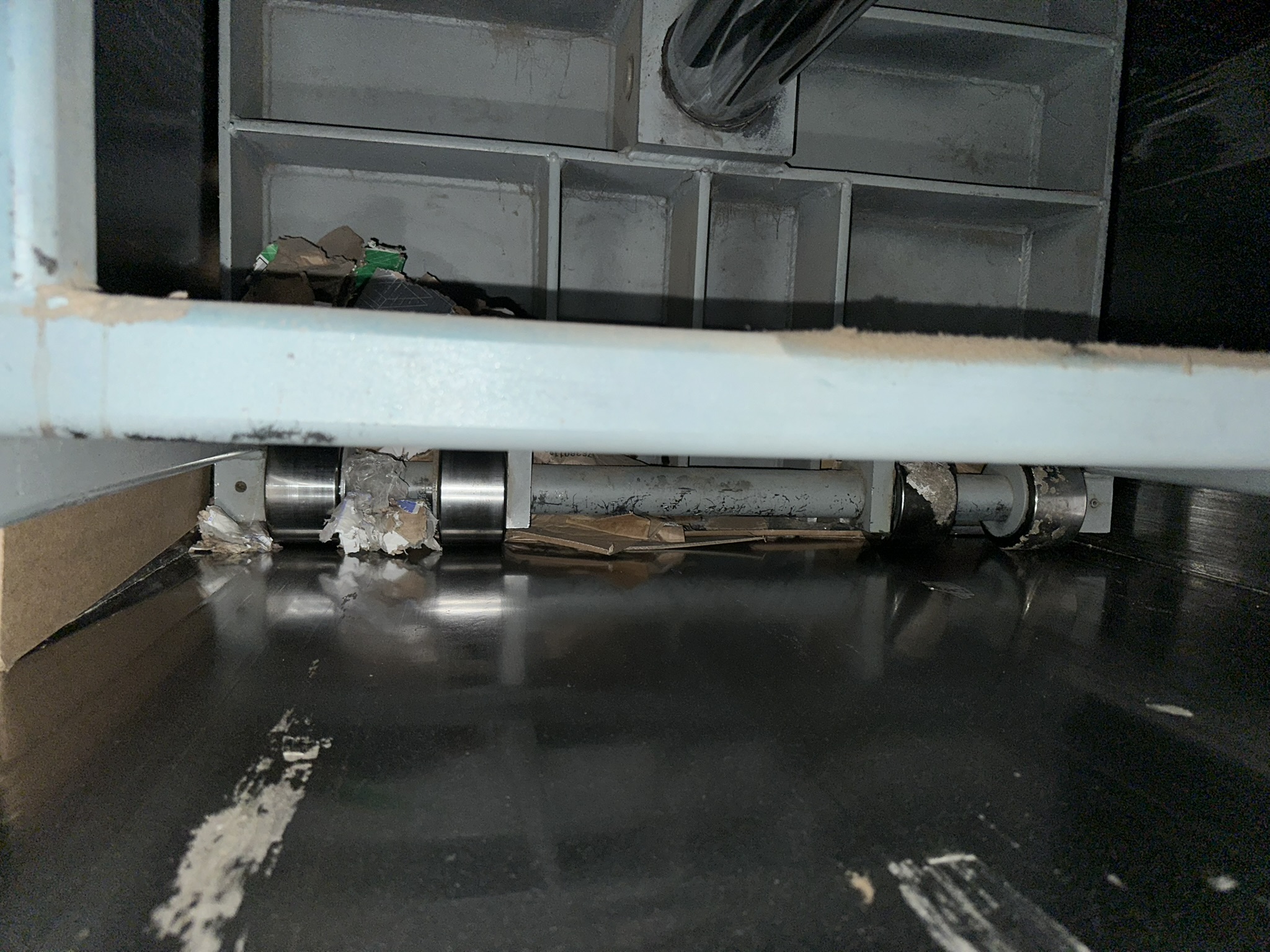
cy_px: 476
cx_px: 635
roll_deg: -2.3
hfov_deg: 71.6
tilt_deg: -5.0
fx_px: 881
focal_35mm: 24
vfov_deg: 56.8
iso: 64
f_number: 1.78
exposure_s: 1/4
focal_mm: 6.86
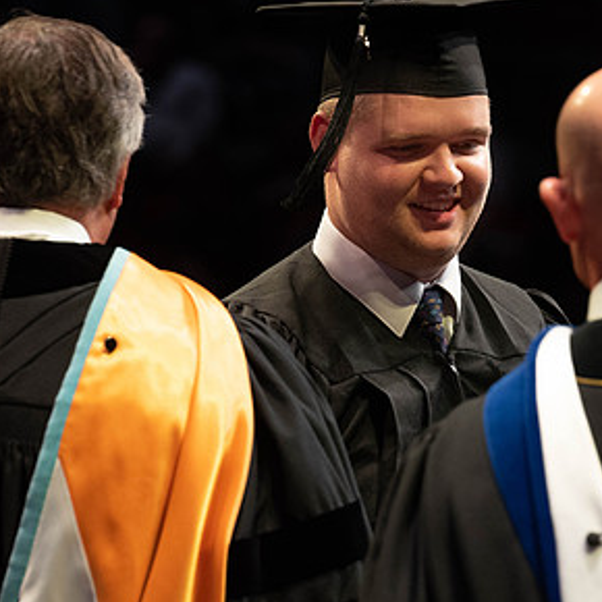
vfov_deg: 5.2
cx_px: 581
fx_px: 6631
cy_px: 184
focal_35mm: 337
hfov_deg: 5.2
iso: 1600
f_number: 4.5
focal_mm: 165
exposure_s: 1/320
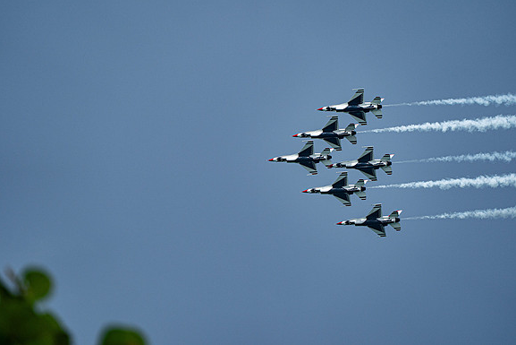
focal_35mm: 402
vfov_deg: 3.4
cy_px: 172
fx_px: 5763
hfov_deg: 5.1
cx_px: 258
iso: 640
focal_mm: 400
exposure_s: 1/2000
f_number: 10
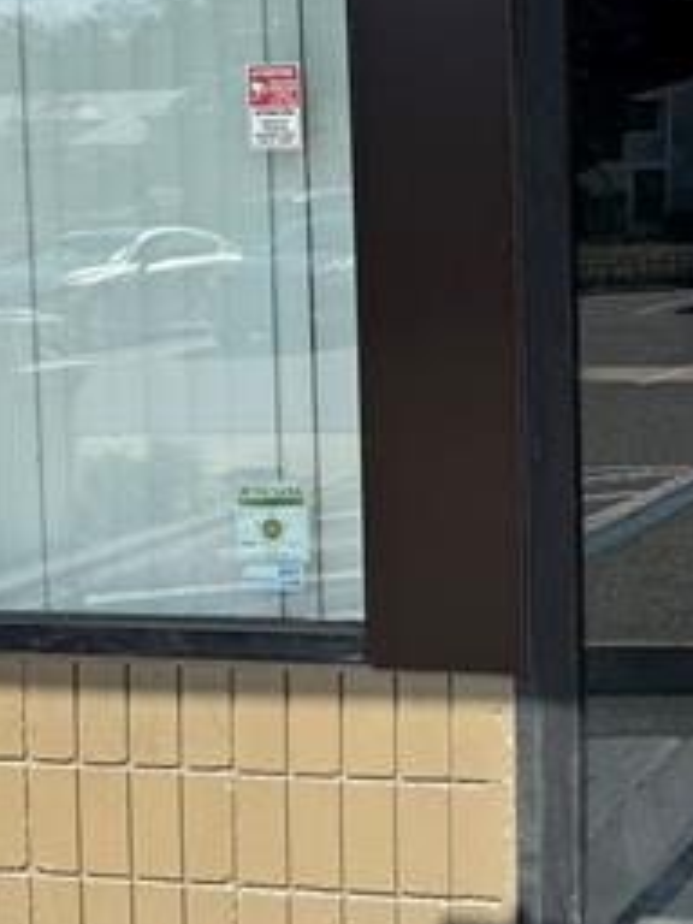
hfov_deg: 19.5
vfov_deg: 26.8
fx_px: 1922
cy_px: 289
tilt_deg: -1.6
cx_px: 790
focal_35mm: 72
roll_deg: +1.3
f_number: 1.78
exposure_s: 1/2833
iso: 80
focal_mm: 6.76
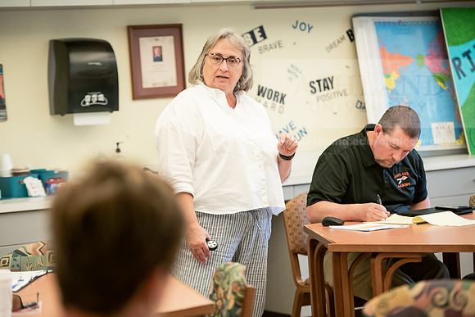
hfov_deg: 17.6
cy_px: 158
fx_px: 1531
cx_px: 238
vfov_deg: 11.8
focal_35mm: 116
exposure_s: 1/200
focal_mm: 116
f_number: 2.8
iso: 1600
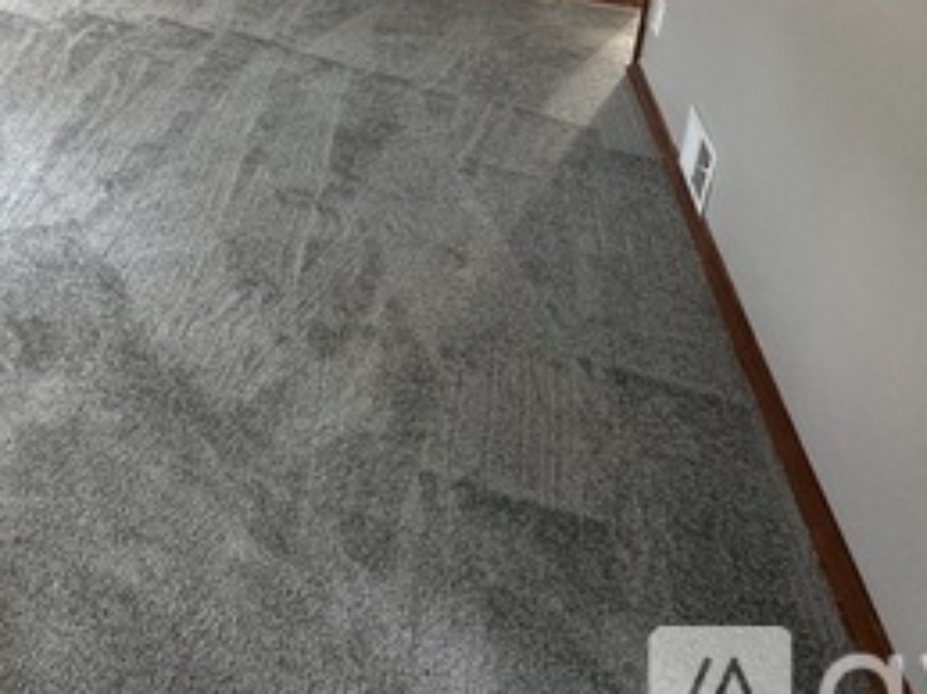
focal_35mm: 36
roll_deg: -0.8
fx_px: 964
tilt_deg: -14.2
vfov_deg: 33.0
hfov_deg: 44.8
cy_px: -125
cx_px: 34
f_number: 2.2
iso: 640
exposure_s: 1/60
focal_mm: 2.22
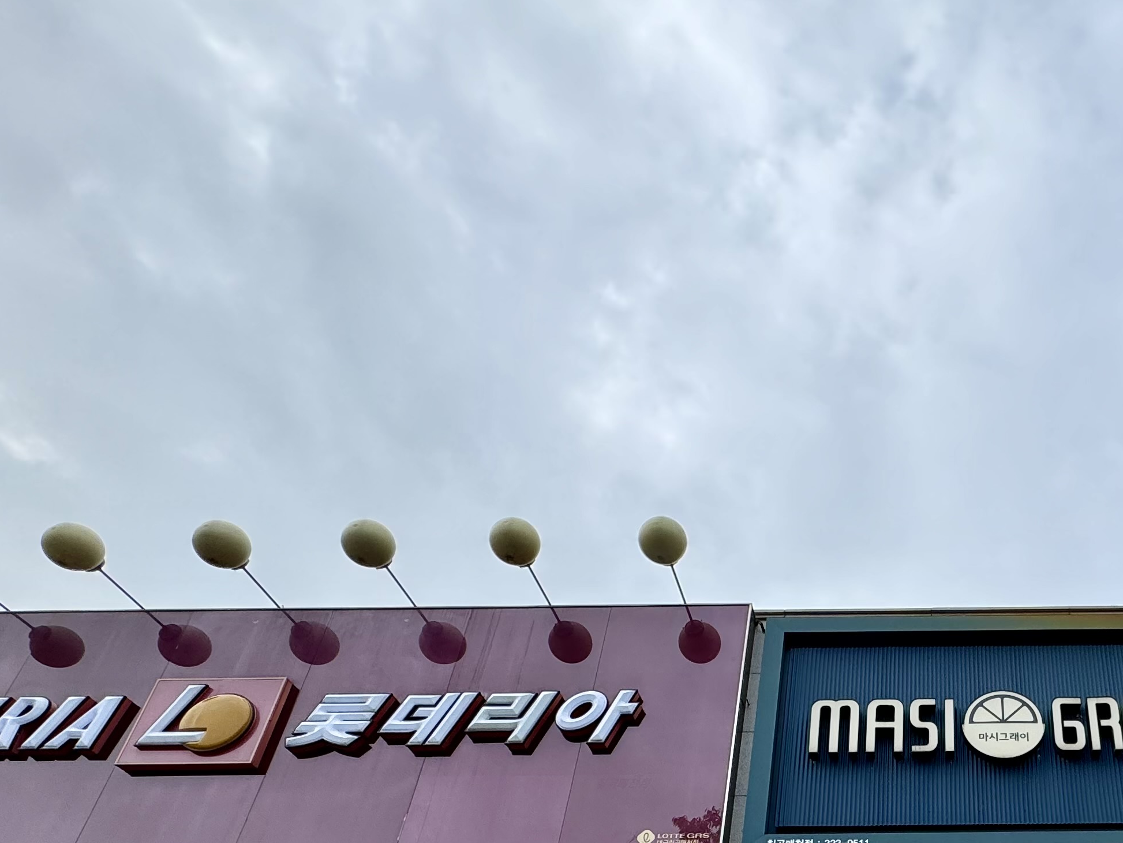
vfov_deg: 42.8
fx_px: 941
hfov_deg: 55.7
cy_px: 807
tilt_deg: +29.7
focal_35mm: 29
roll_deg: +1.0
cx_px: 949
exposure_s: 1/968
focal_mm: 2.22
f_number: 2.2
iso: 40
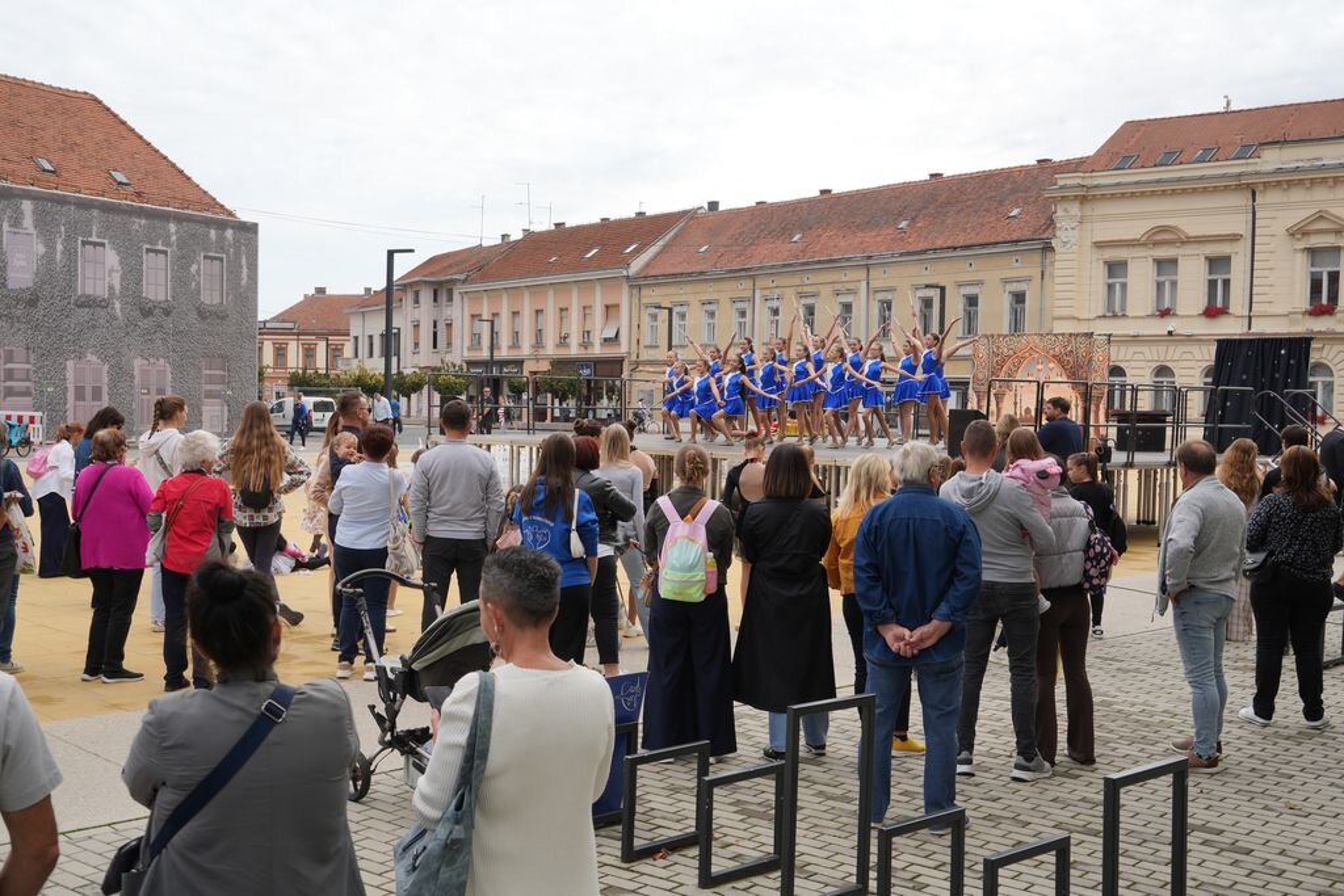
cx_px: 672
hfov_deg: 48.5
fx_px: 1493
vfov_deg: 33.4
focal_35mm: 40
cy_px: 448
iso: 100
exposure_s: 1/60
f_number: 10
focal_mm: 40
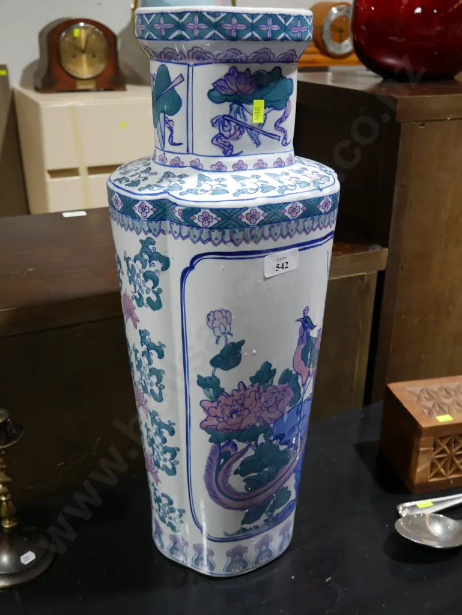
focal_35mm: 38
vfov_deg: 49.0
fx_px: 676
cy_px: 308
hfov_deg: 37.8
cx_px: 231
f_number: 4.1
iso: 320
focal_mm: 19
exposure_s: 1/60
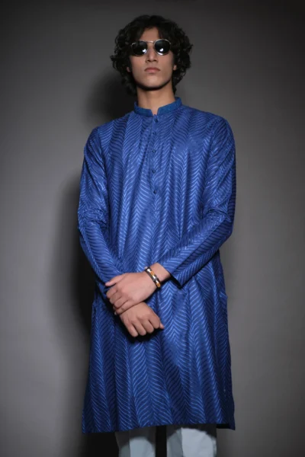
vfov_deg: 26.7
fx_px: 966
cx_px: 152
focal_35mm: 76
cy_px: 228
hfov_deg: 17.9
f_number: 4
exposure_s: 1/250
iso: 200
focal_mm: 50.5
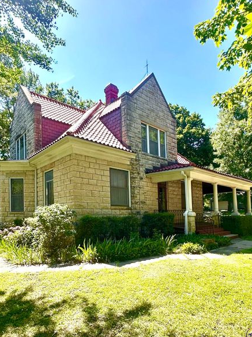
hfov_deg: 78.0
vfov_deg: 94.2
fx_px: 156
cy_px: 151
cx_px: 119
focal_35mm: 16
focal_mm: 2.22
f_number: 2.2
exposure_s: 1/744
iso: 40
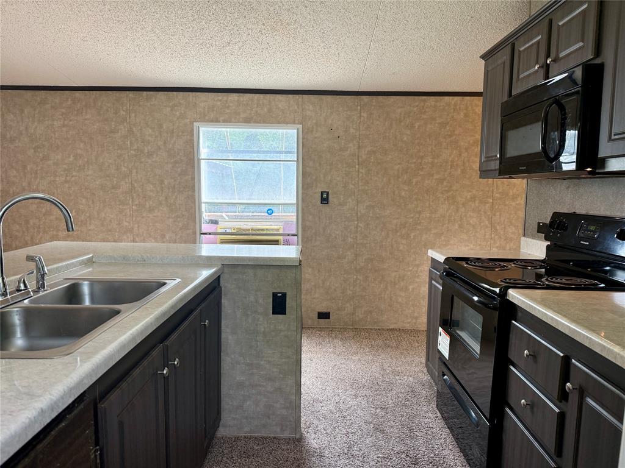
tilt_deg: -5.0
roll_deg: -0.6
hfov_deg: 71.6
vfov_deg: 56.8
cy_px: 234
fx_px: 433
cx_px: 312
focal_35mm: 24
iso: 200
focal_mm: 6.76
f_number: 1.78
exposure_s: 1/127
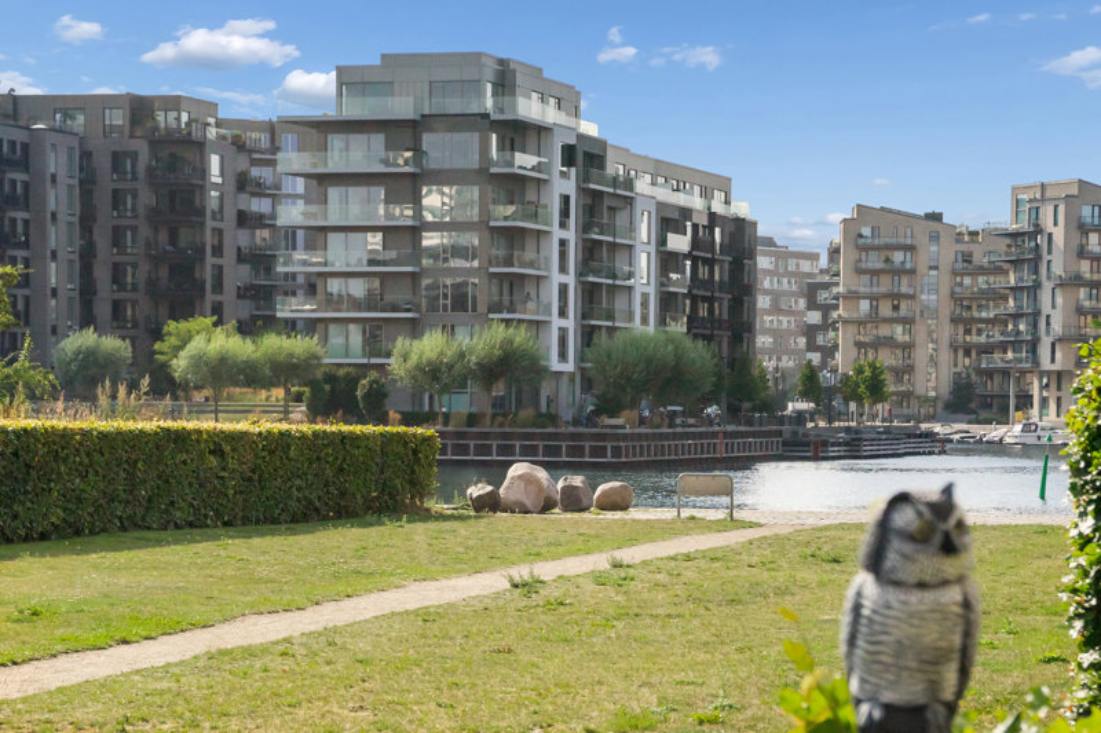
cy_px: 366
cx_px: 550
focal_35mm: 105
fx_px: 3210
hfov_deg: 19.5
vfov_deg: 13.0
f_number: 5.6
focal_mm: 70
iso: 500
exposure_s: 1/8000
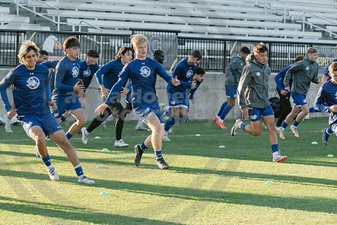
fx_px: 1471
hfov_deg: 13.1
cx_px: 118
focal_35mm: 157
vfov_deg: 8.8
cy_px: 105
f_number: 6.3
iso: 1250
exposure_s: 1/1000
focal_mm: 120
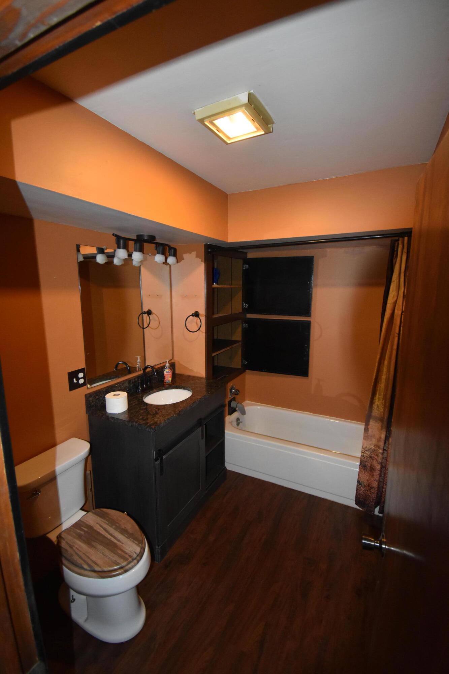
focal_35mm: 15
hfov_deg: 77.3
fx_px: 281
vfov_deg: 100.4
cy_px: 337
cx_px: 224
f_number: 4.5
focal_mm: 10
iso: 2000
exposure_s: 1/60
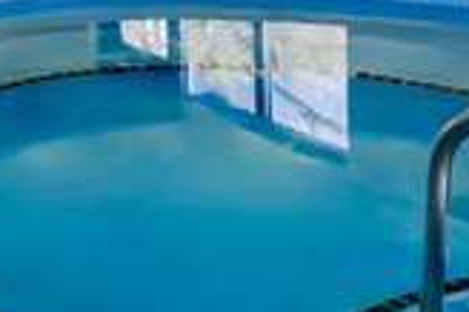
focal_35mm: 103
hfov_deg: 19.1
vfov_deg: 11.6
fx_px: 1342
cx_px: -30
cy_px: -358
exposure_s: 1/20
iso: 200
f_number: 8
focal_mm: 11
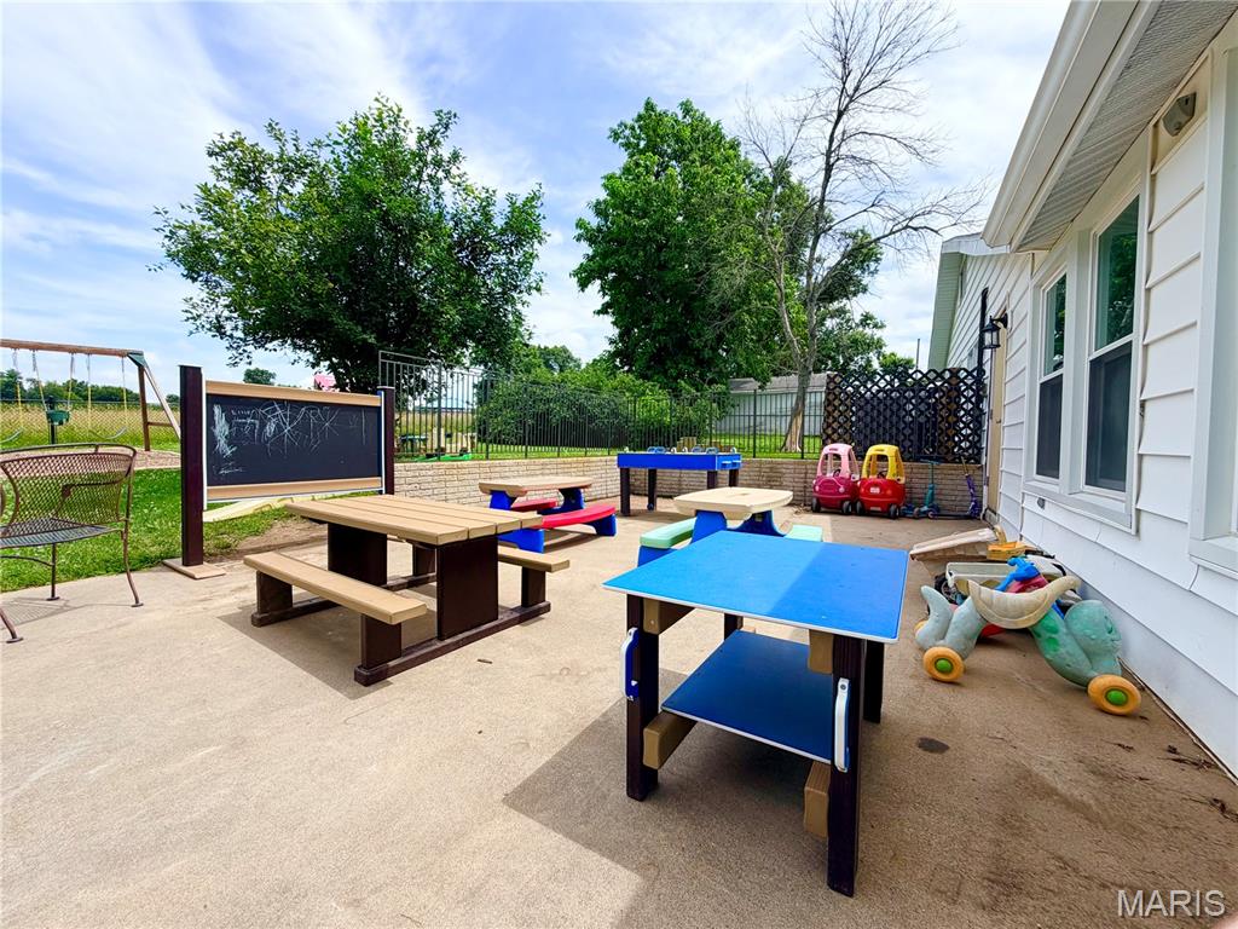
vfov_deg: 85.7
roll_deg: +0.2
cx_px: 619
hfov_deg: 102.1
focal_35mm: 14
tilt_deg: -3.3
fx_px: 501
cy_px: 464
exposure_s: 1/770
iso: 25
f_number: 2.2
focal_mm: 2.22
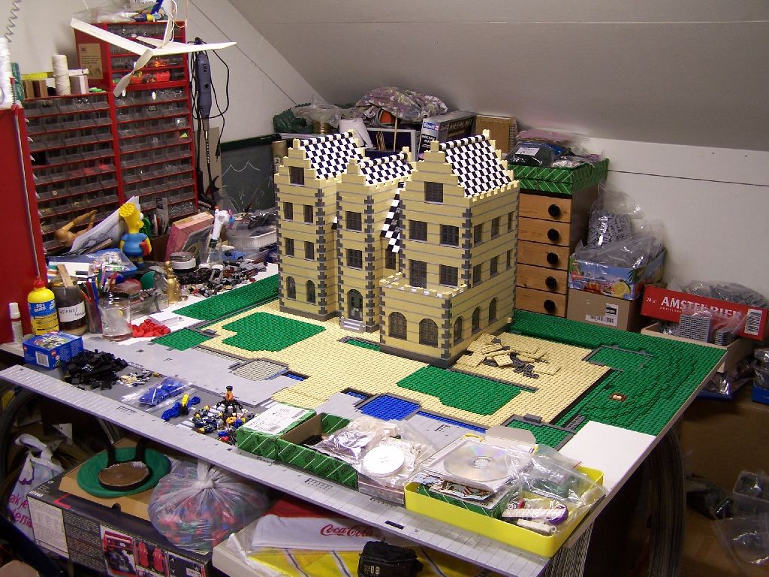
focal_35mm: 38
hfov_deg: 49.0
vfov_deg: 37.7
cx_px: 384
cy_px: 288
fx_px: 844
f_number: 2.8
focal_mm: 6.3
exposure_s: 1/8
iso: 80
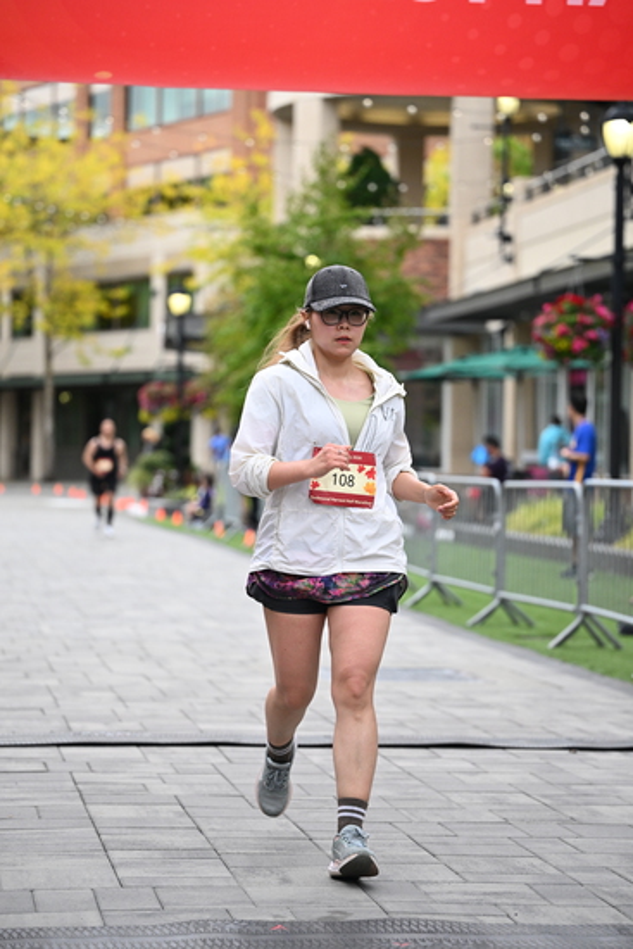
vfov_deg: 21.9
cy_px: 474
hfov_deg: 14.7
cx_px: 316
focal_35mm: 93
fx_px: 2451
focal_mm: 93
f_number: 2.8
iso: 1600
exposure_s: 1/5000
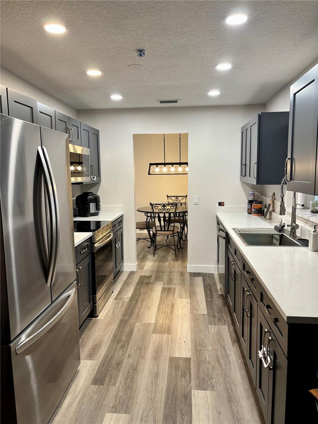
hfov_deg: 53.1
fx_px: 318
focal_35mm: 26
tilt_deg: -9.6
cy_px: 212
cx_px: 159
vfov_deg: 67.3
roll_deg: -0.2
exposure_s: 1/60
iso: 100
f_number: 1.6
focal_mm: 5.96
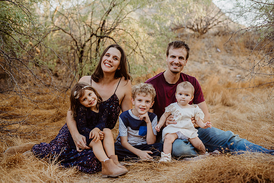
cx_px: 137
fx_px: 381
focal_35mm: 50
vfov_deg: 27.0
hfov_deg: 39.6
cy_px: 92
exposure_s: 1/200
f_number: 2.8
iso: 200
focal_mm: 50
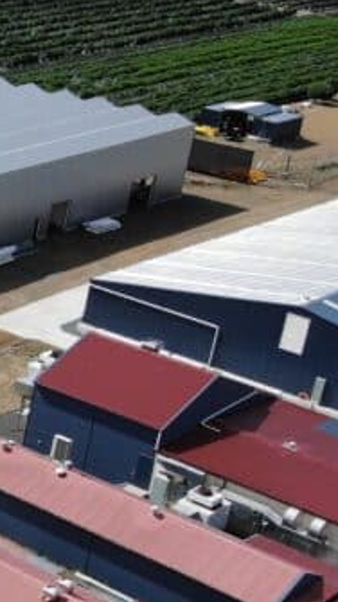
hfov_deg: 11.7
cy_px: 385
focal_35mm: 80
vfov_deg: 26.4
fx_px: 1277
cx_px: -523
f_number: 2.8
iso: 100
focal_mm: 4.5
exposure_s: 1/1512
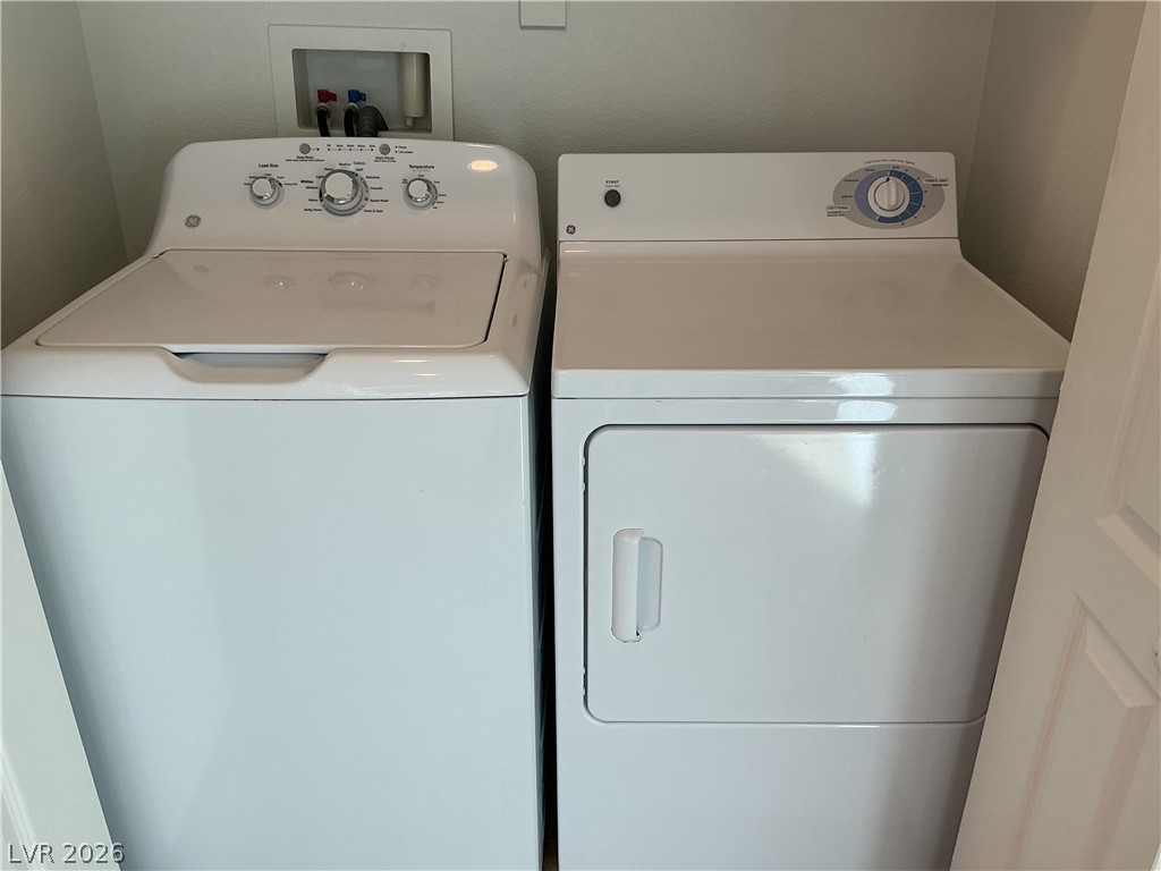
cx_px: 580
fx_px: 973
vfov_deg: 48.2
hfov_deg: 61.7
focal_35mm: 29
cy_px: 436
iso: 32
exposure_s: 1/120
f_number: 1.8
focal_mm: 3
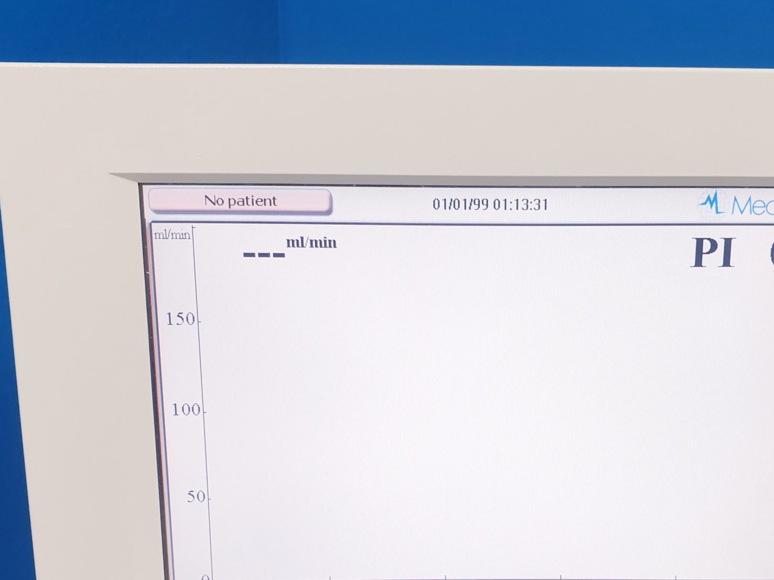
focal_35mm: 45
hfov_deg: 41.8
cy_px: 438
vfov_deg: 31.6
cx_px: 486
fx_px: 1006
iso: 80
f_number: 2.4
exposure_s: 1/50
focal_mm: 4.3
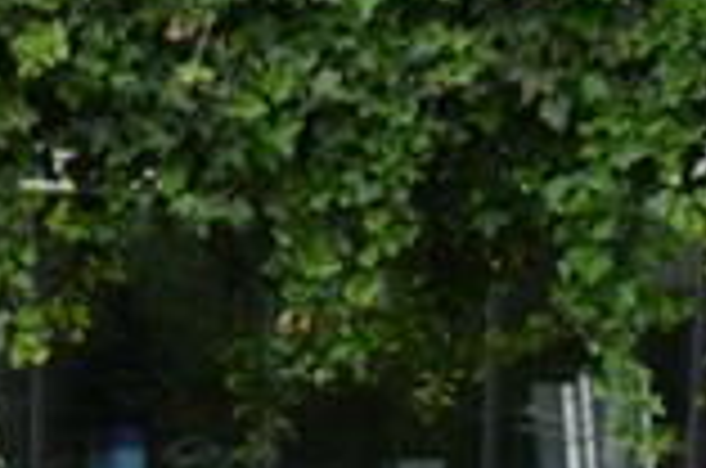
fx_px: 2662
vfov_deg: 9.3
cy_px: 1017
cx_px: -54
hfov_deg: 14.8
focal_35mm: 136
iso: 100
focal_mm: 16
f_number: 5.6
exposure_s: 1/250
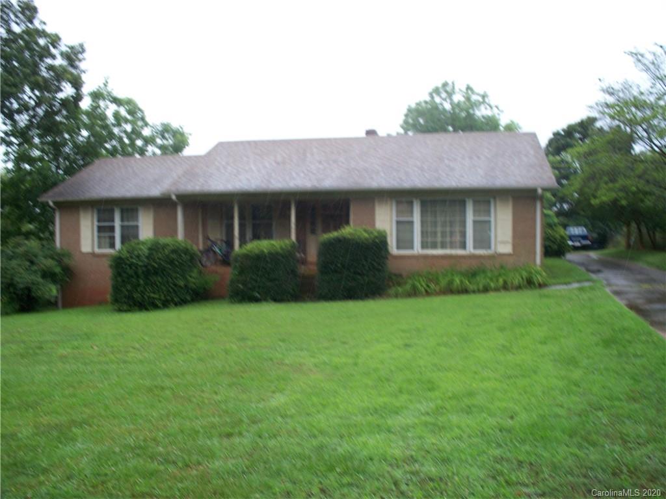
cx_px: 333
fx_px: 693
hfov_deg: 51.4
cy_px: 250
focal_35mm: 36
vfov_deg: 39.7
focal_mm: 7.54
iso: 80
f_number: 2.8
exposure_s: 1/60
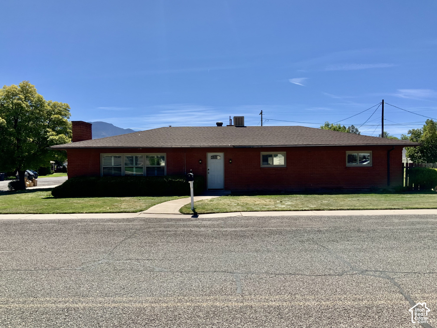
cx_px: 218
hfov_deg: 61.7
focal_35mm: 29
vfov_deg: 48.2
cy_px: 164
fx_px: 366
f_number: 1.8
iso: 16
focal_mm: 3
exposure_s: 1/2227
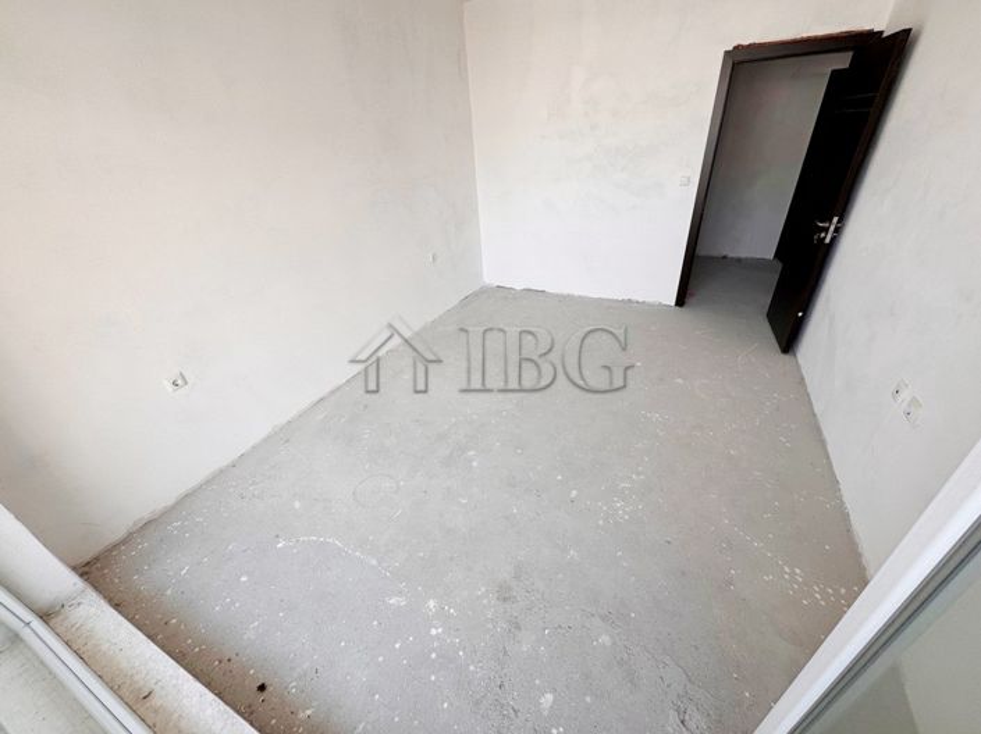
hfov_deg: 102.1
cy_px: 367
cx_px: 490
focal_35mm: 14
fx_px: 397
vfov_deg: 85.6
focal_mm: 2.22
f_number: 2.2
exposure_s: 1/118
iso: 40
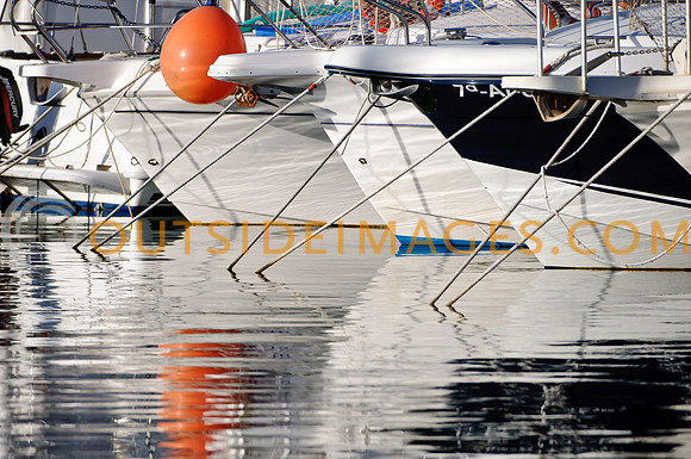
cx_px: 346
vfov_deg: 2.6
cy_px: 230
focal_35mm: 525
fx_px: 10063
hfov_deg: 3.9
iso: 200
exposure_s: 1/3200
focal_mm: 350
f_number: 4
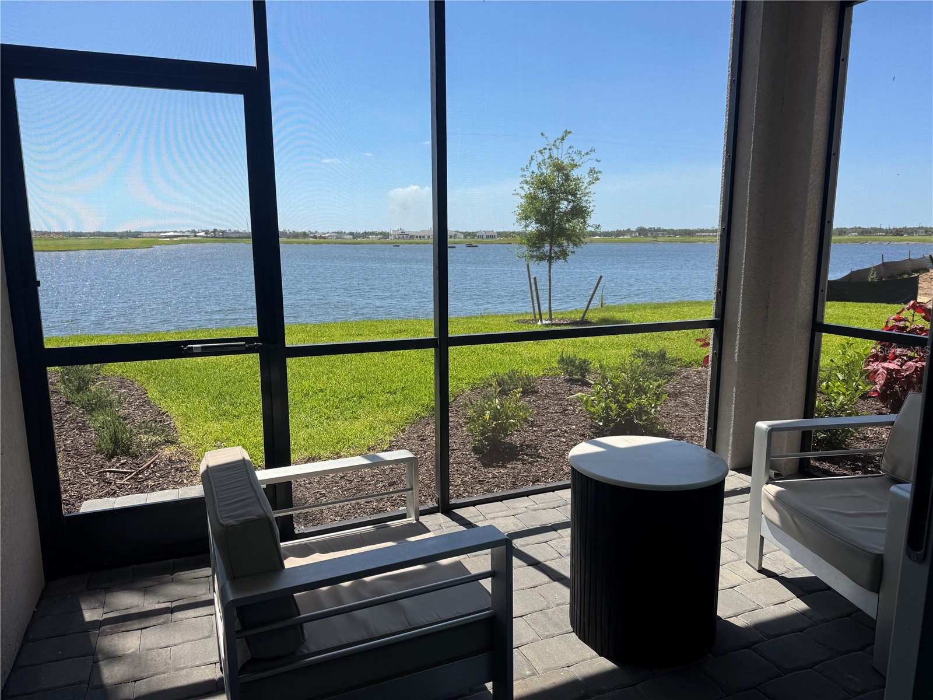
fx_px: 647
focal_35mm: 24
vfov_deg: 56.8
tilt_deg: -10.7
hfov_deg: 71.6
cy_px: 350
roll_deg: -0.3
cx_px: 466
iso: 80
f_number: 1.78
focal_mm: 6.76
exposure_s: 1/2604
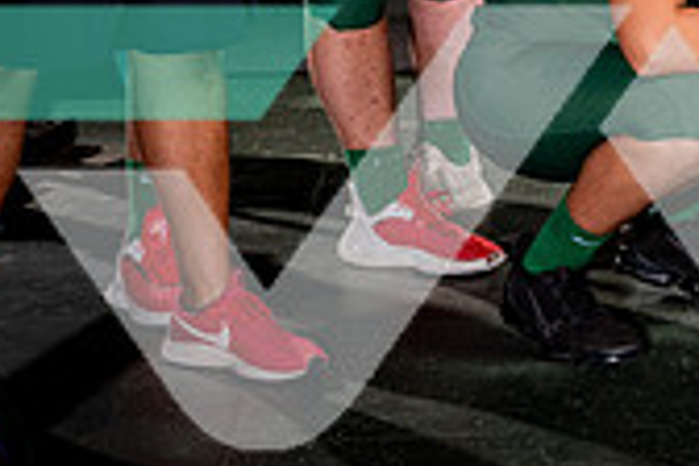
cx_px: 978
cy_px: -277
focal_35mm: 147
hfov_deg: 13.3
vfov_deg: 9.0
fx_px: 2854
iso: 200
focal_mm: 41
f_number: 5.6
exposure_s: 1/250
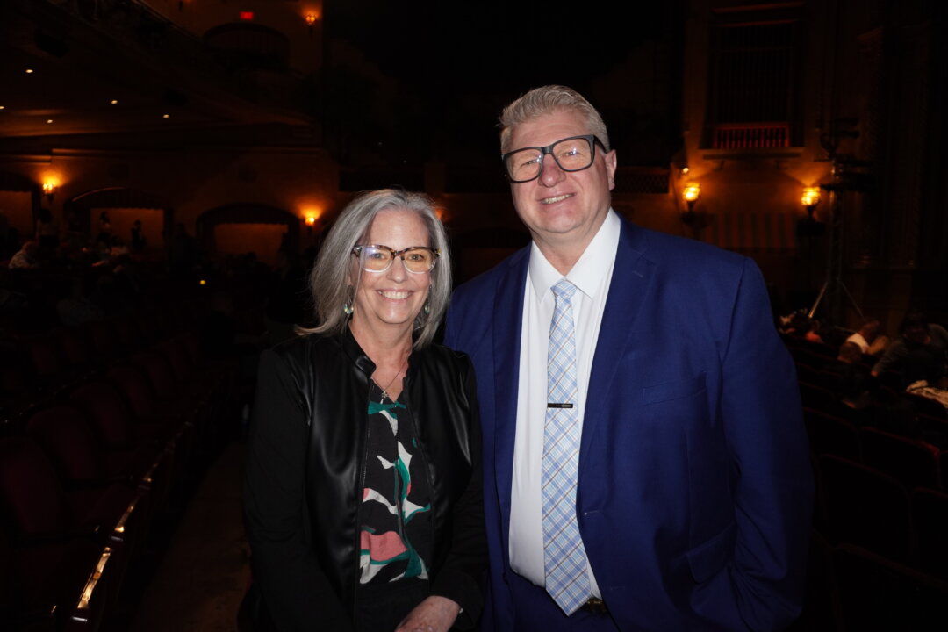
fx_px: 632
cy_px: 316
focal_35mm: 24
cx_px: 474
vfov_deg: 53.1
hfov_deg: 73.7
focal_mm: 16
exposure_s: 1/60
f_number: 3.5
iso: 800
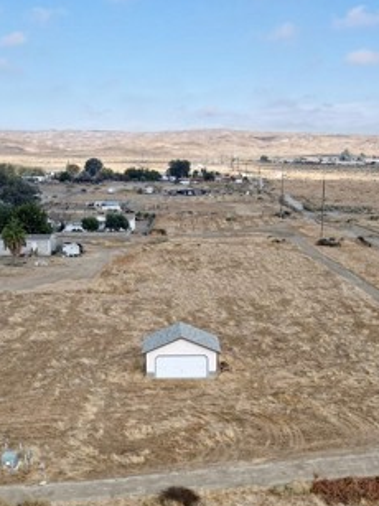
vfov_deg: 37.4
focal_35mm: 50
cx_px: 181
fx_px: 730
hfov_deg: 29.1
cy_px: 369
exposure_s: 1/160
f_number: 2.8
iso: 100
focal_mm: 4.5
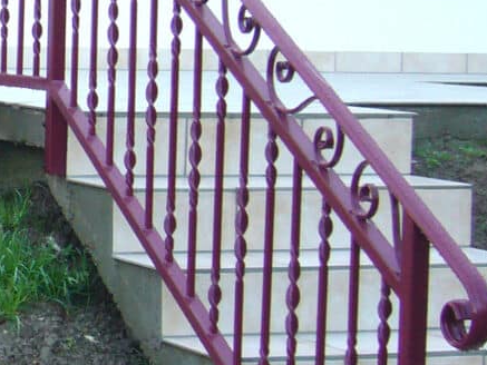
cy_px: 125
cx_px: -272
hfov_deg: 11.9
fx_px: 2223
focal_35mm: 158
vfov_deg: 9.4
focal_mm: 7.5
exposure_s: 1/125
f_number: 3.2
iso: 100
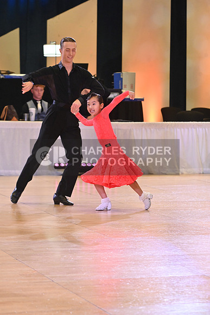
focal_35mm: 135
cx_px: 105
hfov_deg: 10.2
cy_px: 158
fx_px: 1180
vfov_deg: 15.2
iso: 4000
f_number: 6.3
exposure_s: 1/400
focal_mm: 135
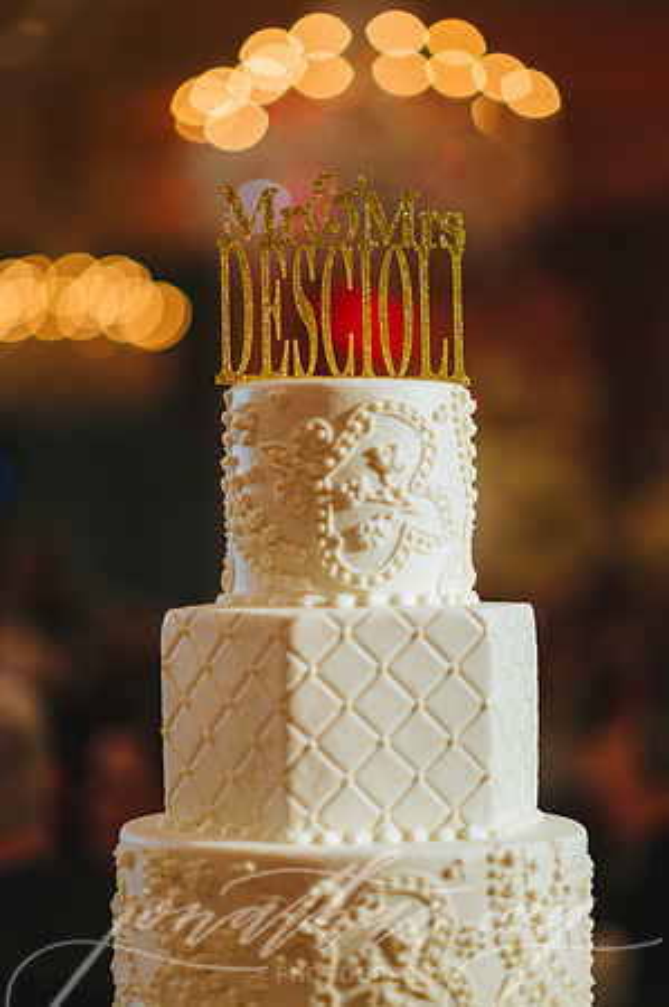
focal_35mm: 85
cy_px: 504
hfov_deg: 16.0
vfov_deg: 23.9
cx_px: 334
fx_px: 2375
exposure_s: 1/320
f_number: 1.8
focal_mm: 85
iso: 1250
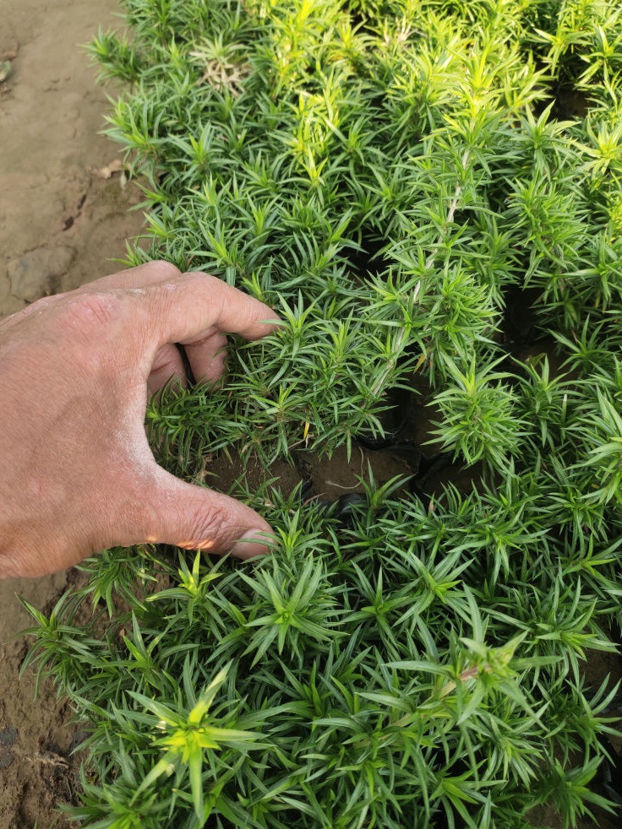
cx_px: 292
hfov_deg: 54.8
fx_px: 599
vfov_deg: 69.4
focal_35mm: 25
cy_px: 409
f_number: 1.79
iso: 56
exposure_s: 1/403
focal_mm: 4.76
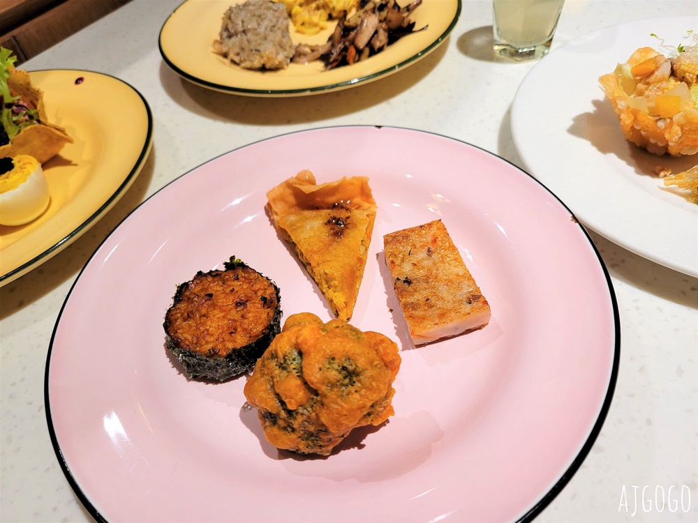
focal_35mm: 26
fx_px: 524
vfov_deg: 53.1
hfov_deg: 67.3
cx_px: 349
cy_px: 262
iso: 100
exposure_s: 1/120
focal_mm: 5.4
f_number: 1.8
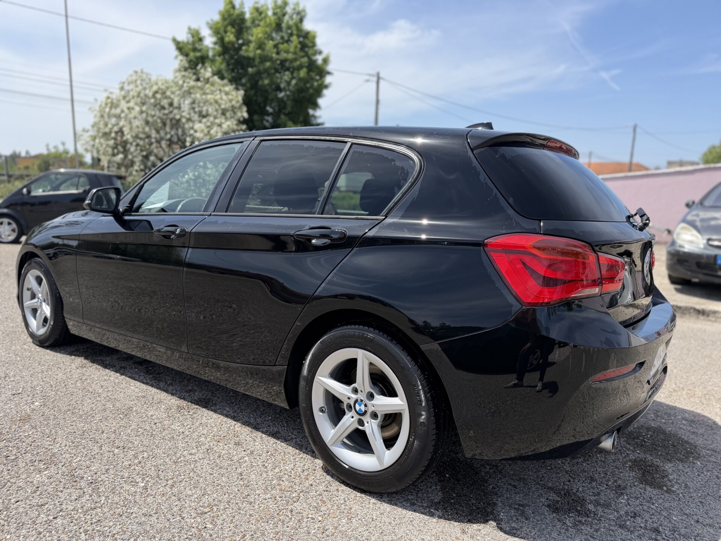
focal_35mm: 24
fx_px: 500
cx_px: 360
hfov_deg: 71.6
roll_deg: -2.5
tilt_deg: -12.1
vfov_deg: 56.8
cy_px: 270
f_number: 1.78
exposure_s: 1/3145
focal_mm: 6.76
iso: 80
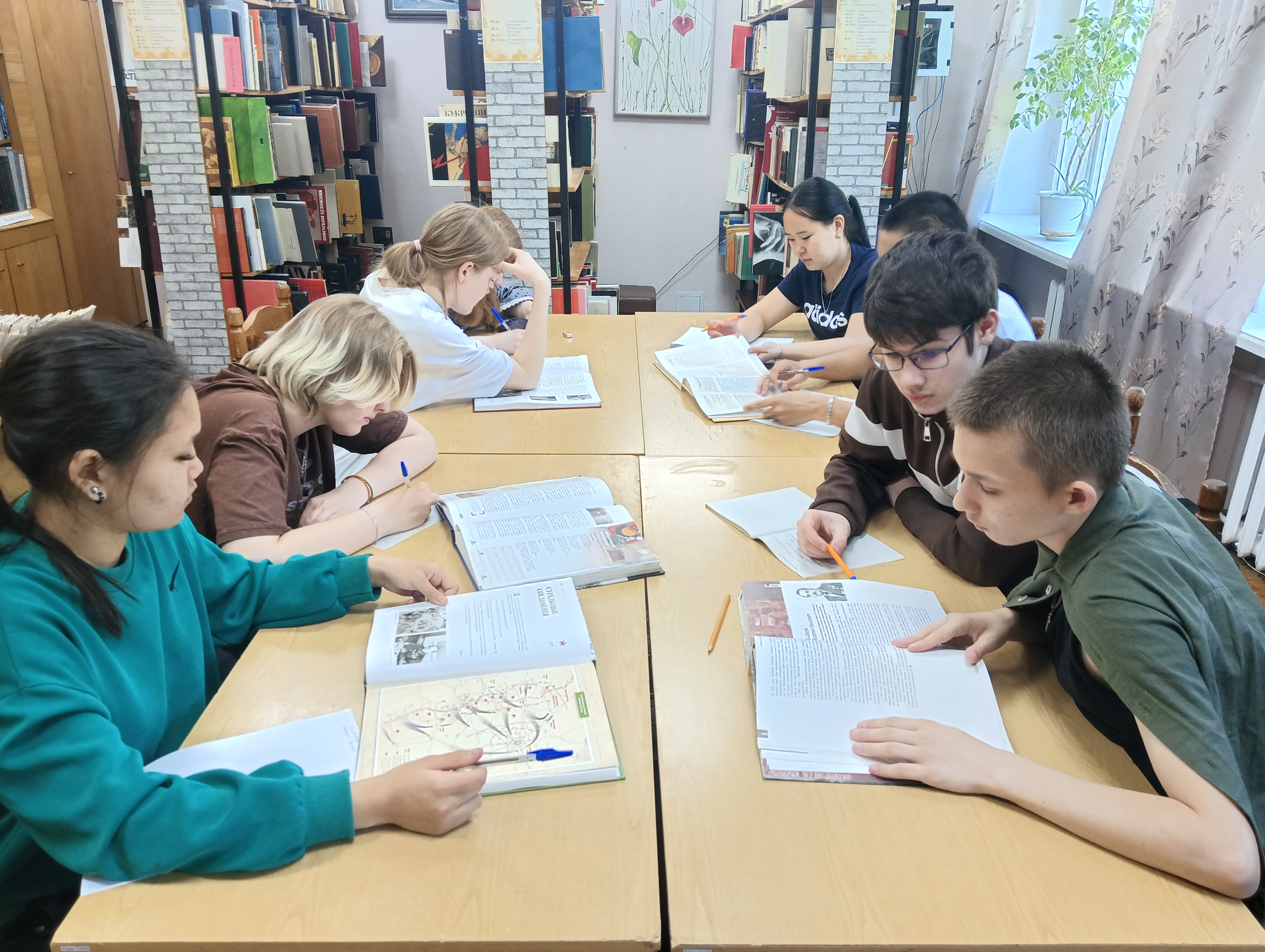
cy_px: 476
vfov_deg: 51.5
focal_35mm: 27
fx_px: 988
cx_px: 632
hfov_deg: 65.2
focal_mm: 4.05
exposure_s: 1/100
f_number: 1.8
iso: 500
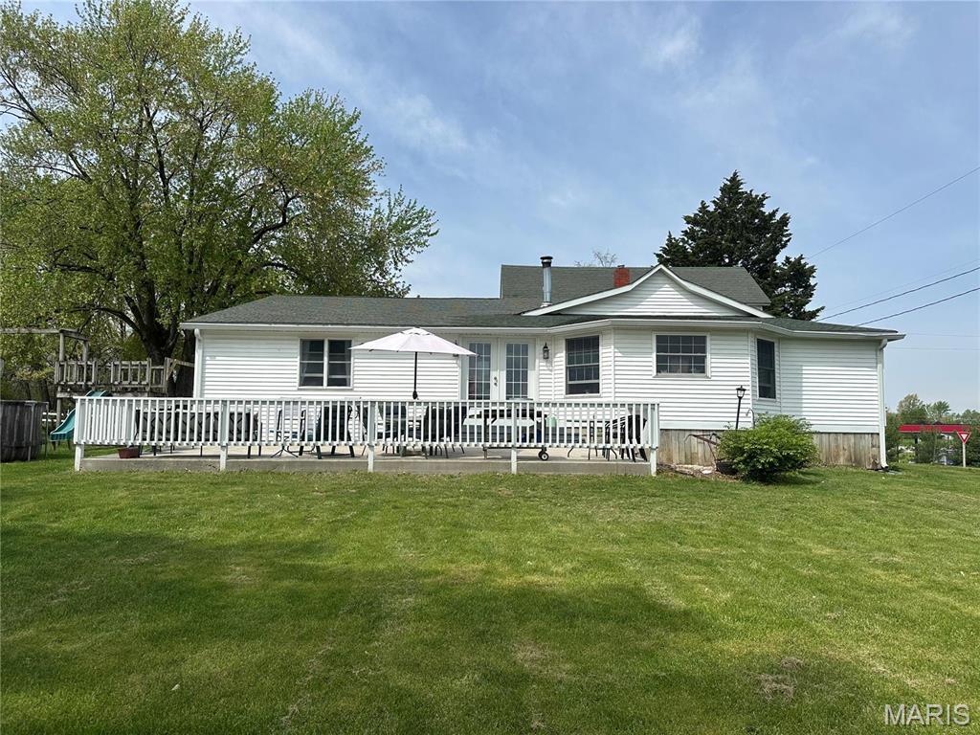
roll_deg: -0.1
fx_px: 679
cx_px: 490
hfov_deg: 71.6
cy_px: 368
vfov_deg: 56.8
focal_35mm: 24
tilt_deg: +5.3
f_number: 1.78
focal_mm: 6.86
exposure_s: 1/6623
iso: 80
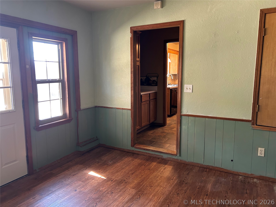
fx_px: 207
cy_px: 104
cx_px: 138
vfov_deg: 53.1
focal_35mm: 26
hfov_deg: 67.3
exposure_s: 1/60
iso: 320
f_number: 1.5
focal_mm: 5.7
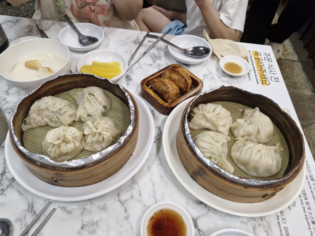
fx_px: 209
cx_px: 158
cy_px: 118
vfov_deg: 58.9
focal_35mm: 23
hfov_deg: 73.9
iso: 50
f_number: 1.8
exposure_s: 1/120
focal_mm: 5.54
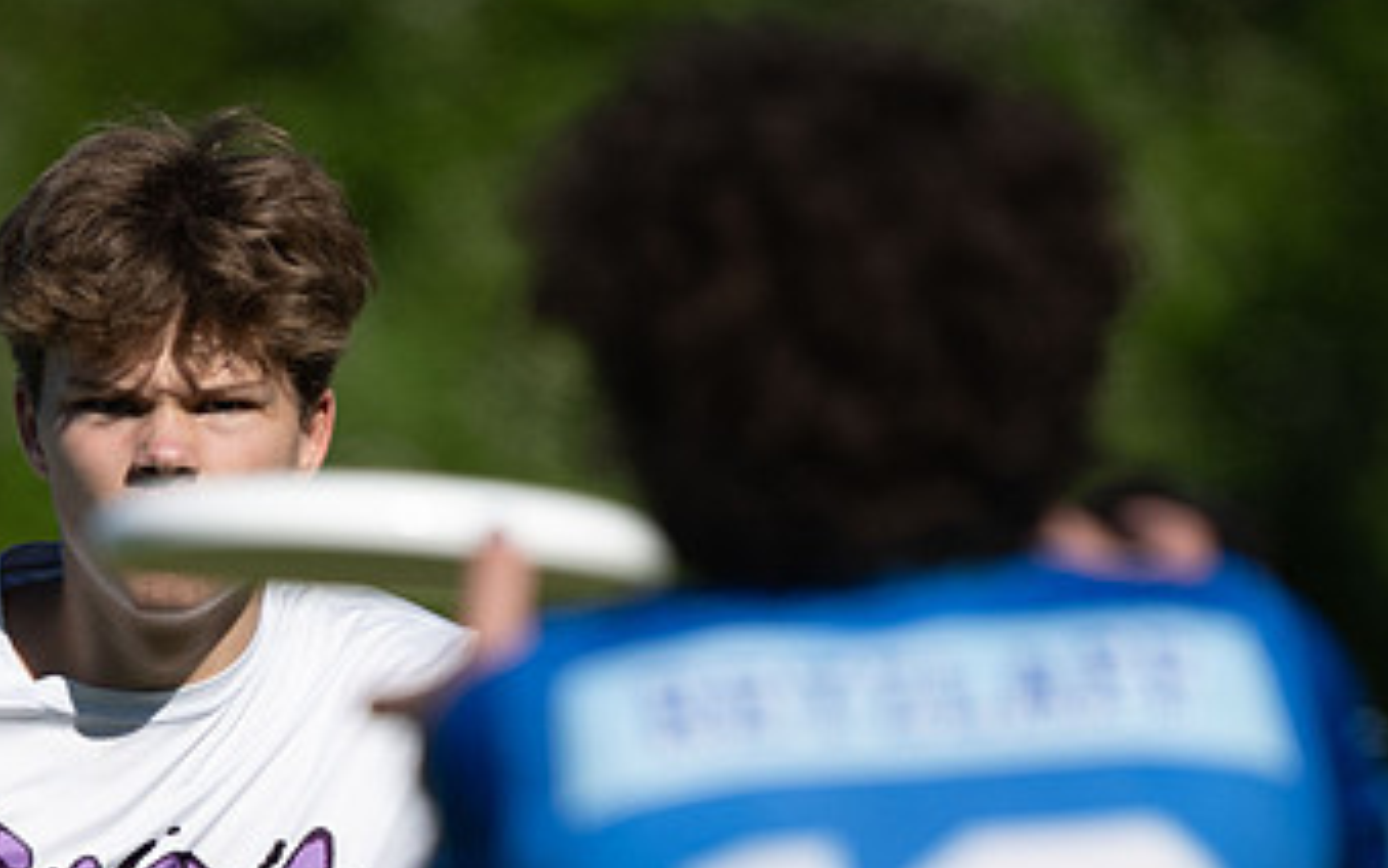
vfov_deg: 0.6
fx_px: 76613
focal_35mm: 2025
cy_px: 1833
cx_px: -207
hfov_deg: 1.0
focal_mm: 400
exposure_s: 1/2000
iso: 72
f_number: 2.8
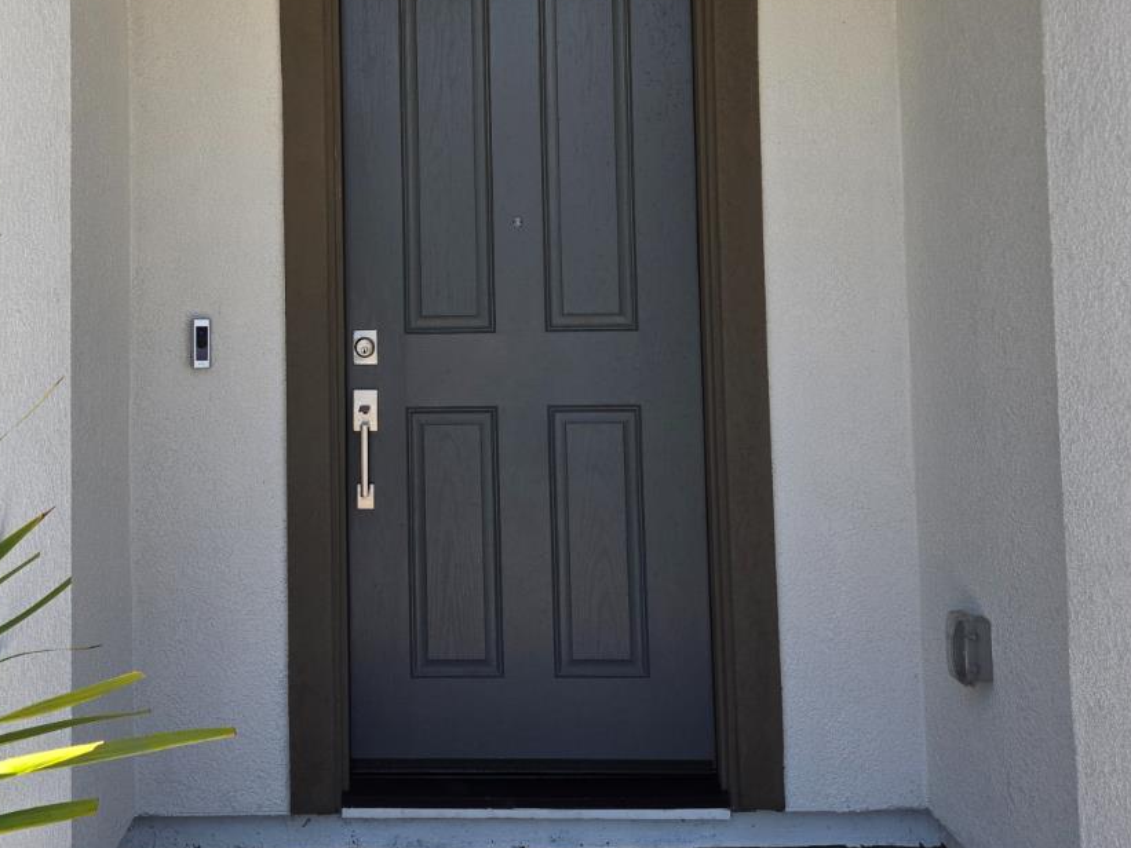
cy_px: 203
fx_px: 1372
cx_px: 438
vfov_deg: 33.6
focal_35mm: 42
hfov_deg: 44.5
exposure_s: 1/671
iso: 25
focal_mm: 5.4
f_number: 1.8
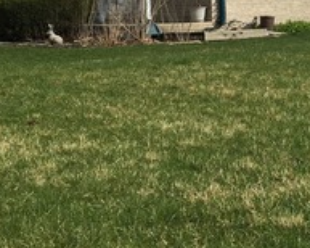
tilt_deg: -0.3
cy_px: 23
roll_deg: +1.4
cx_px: 344
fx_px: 862
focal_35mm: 94
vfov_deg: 16.1
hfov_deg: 19.5
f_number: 2.2
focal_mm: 4.15
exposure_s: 1/1425
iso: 25
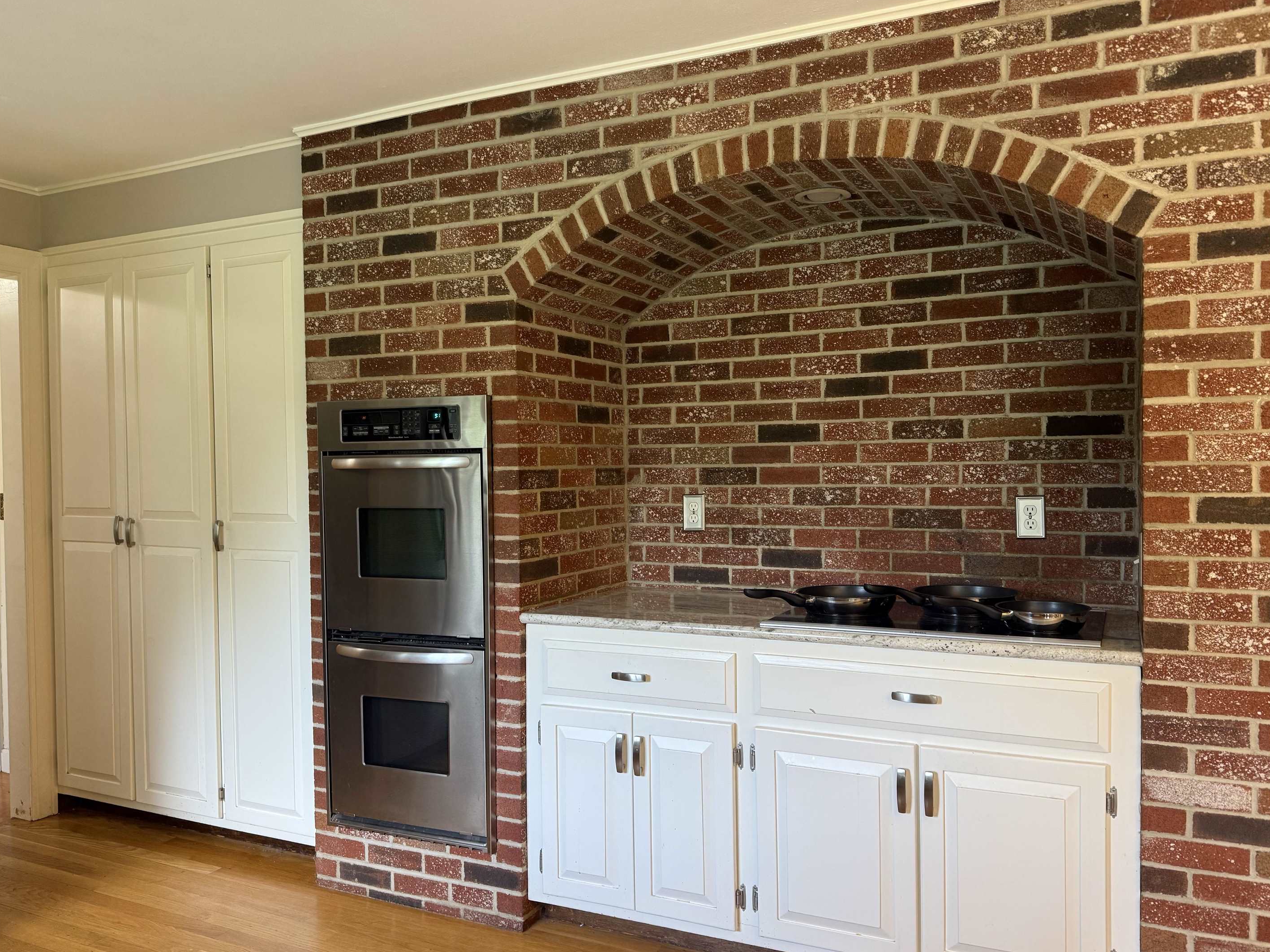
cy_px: 480
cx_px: 681
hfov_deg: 67.2
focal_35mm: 26
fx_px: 954
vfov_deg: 53.1
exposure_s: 1/60
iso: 160
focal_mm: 6.76
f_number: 1.78
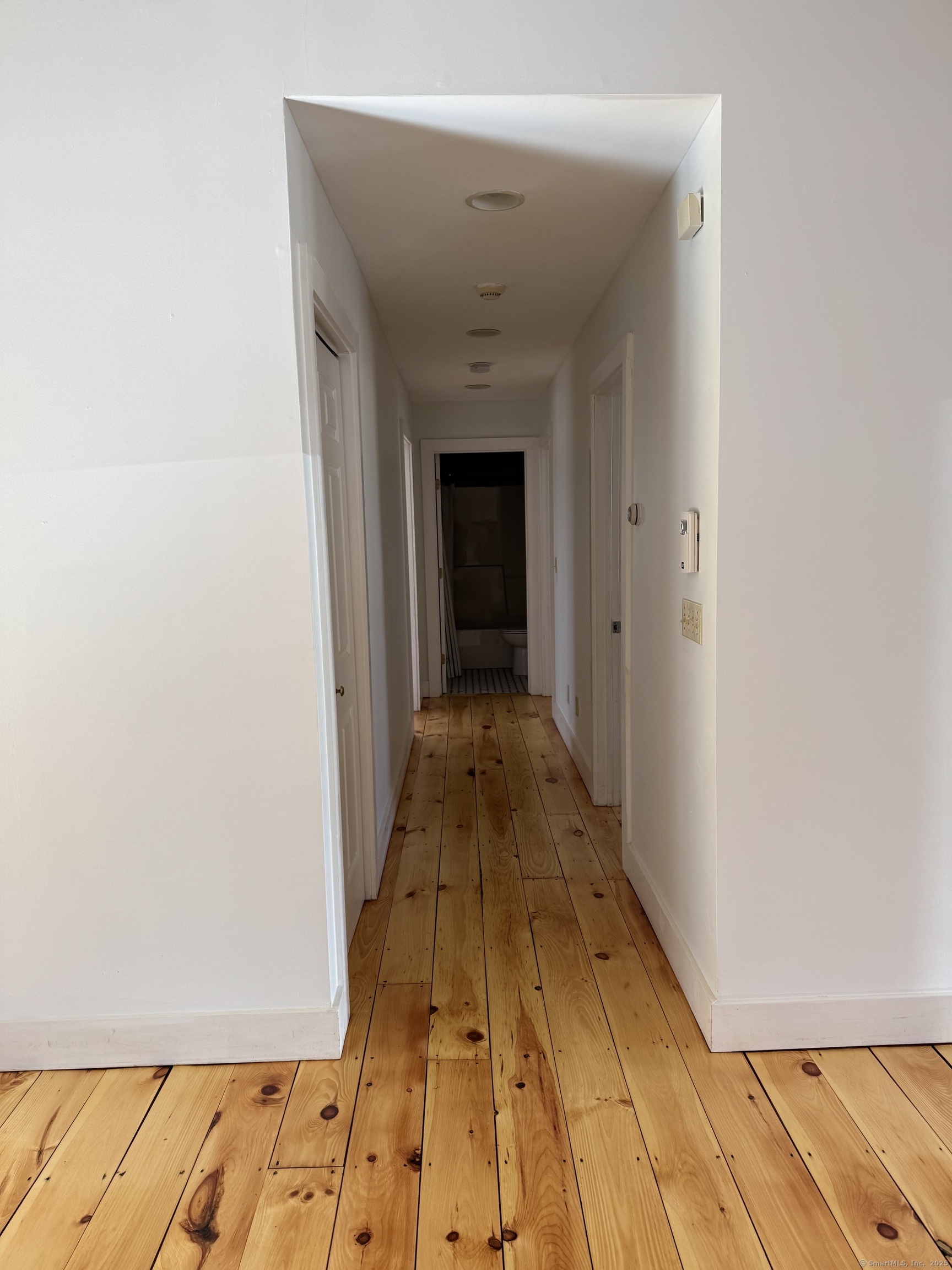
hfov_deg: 56.8
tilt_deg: -6.5
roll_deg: +2.1
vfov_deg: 71.6
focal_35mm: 24
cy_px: 635
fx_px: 880
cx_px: 476
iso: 64
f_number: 1.78
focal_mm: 6.76
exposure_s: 1/121
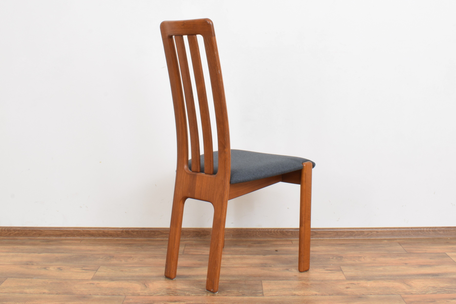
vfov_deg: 27.9
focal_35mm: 48
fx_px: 608
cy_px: 96
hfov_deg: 41.1
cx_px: 235
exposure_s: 4
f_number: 25
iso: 100
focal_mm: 20
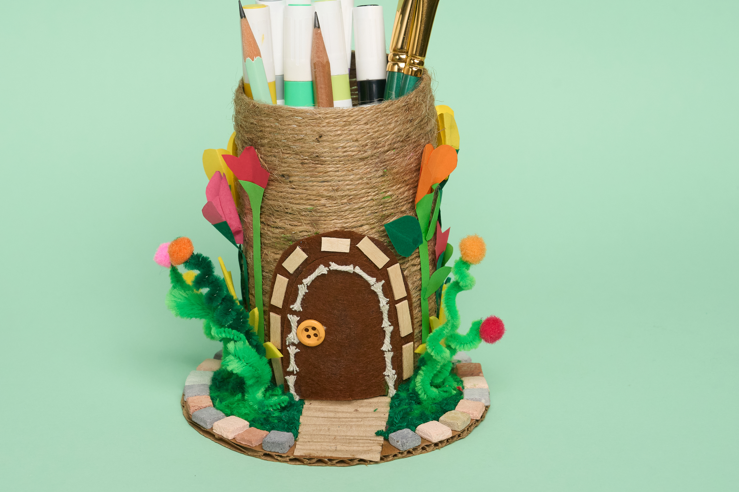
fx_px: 2094
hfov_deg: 20.0
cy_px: 176
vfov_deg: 13.4
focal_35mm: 102
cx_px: 314
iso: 1250
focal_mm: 70
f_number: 9
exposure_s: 1/80
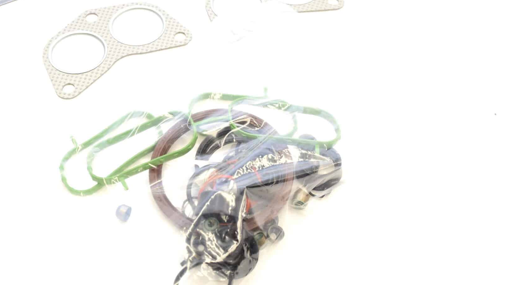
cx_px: 213
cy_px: 158
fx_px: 590
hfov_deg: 46.2
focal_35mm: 44
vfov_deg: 27.1
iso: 400
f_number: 5.6
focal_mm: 22
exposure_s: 1/125
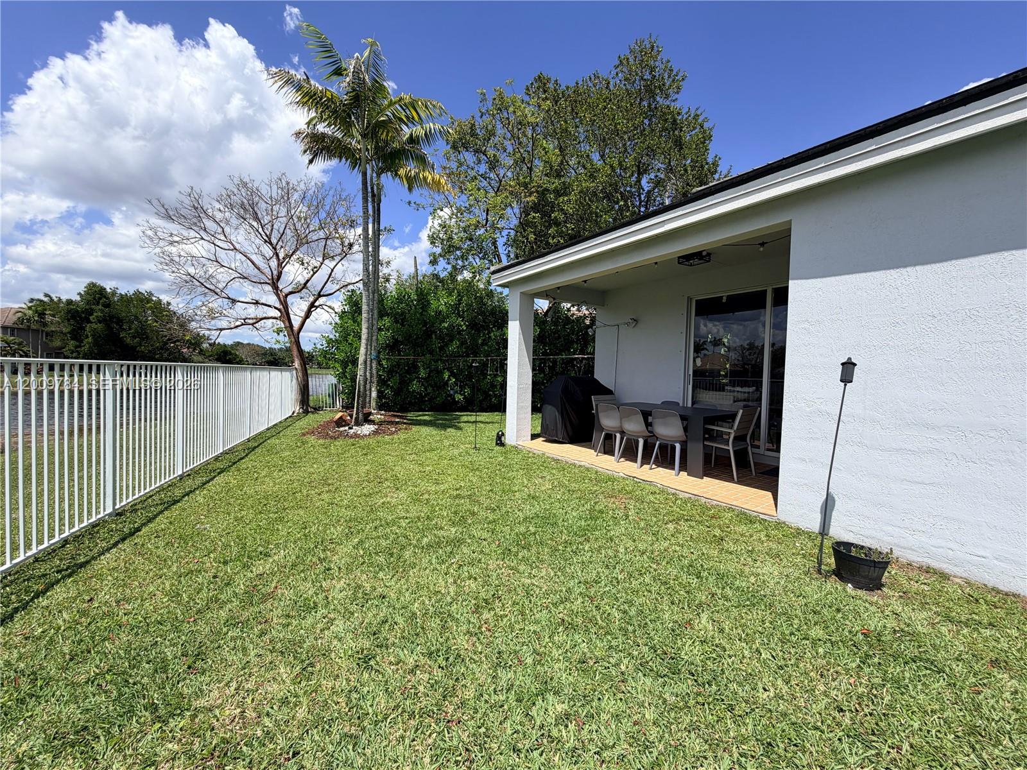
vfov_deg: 85.7
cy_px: 385
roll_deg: -1.7
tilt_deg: -2.0
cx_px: 514
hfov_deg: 102.1
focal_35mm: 14
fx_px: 415
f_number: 2.2
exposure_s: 1/1017
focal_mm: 2.22
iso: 20
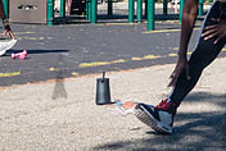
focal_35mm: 120
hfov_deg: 16.7
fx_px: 755
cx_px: 225
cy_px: 15
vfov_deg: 11.4
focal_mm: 35
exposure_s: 1/800
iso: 200
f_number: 4.5
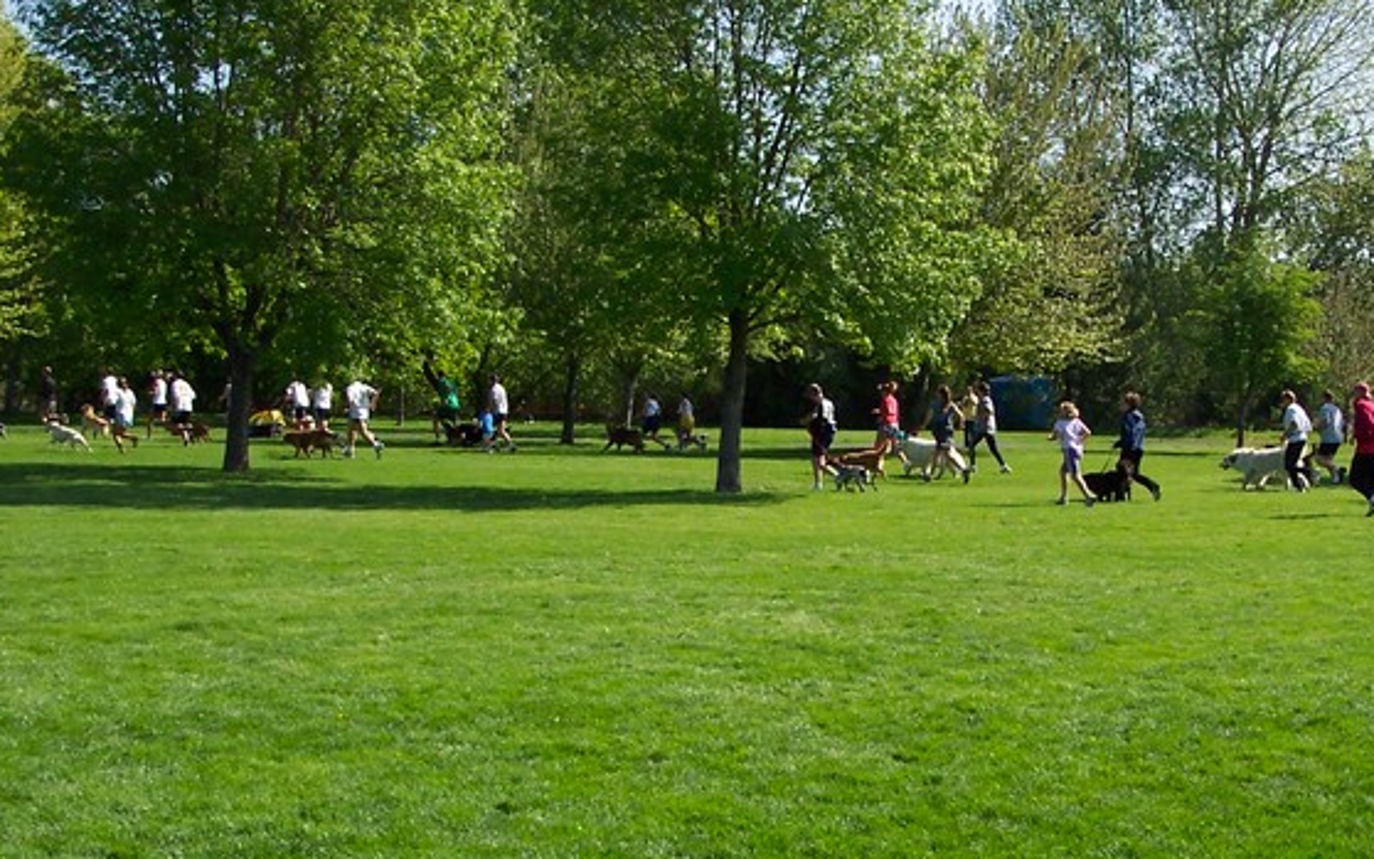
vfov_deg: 21.6
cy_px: 443
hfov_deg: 33.9
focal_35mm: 60
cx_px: 790
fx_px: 2247
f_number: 4.8
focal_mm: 8
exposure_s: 1/500
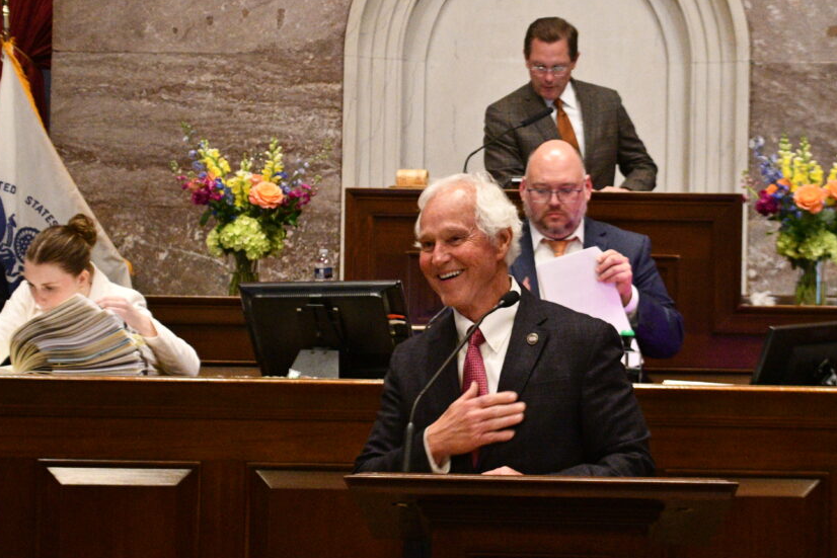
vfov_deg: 14.7
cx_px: 506
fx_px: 2162
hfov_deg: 21.9
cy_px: 247
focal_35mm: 93
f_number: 5.6
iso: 11400
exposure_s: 1/60
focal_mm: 50
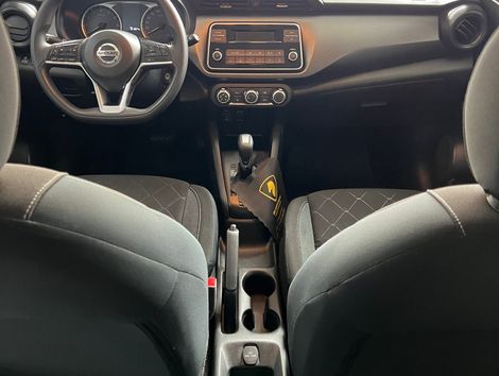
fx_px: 375
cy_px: 188
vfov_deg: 53.2
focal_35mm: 26
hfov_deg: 67.2
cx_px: 250
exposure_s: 1/60
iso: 320
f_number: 1.5
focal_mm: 5.7
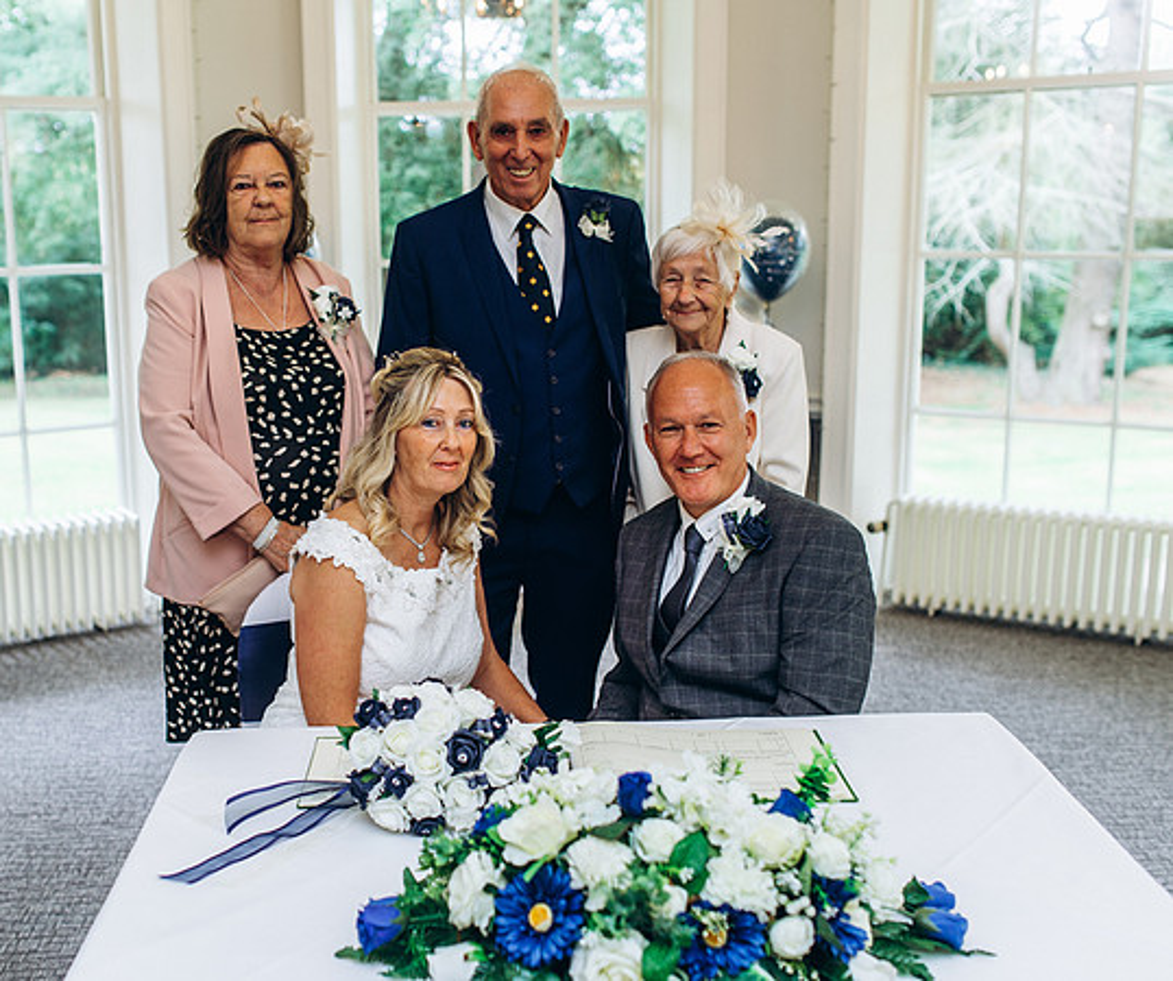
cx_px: 436
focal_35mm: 41
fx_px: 1431
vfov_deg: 37.8
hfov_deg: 44.2
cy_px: 490
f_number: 2.8
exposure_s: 1/100
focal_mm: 35
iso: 160
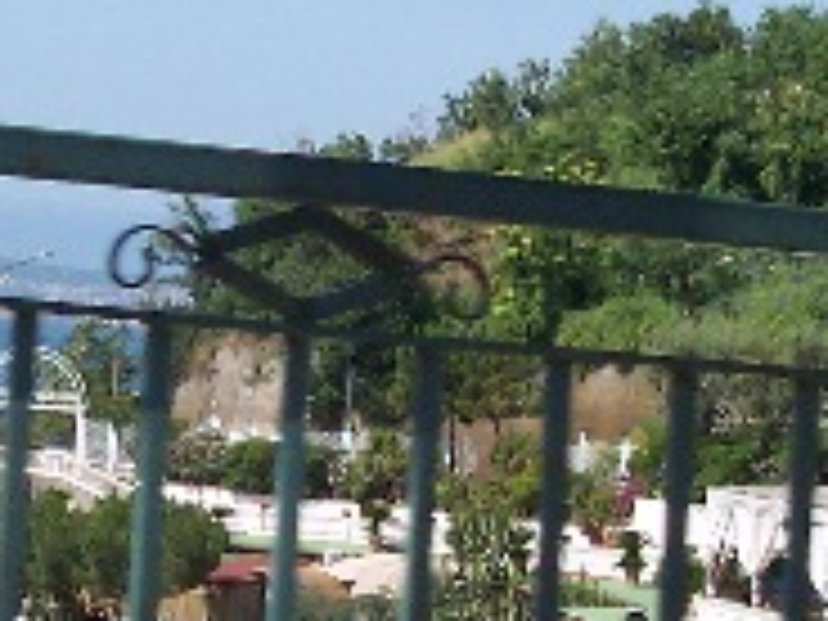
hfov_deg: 11.9
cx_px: 153
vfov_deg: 9.0
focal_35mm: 165
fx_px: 3947
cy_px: 112
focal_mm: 8
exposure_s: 1/700
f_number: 4.8
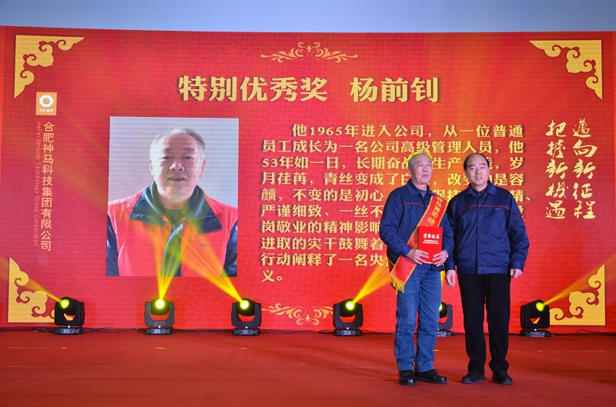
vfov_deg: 25.6
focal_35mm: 52
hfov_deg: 37.9
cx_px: 308
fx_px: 896
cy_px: 204
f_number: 6.3
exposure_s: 1/160
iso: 1000
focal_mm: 35
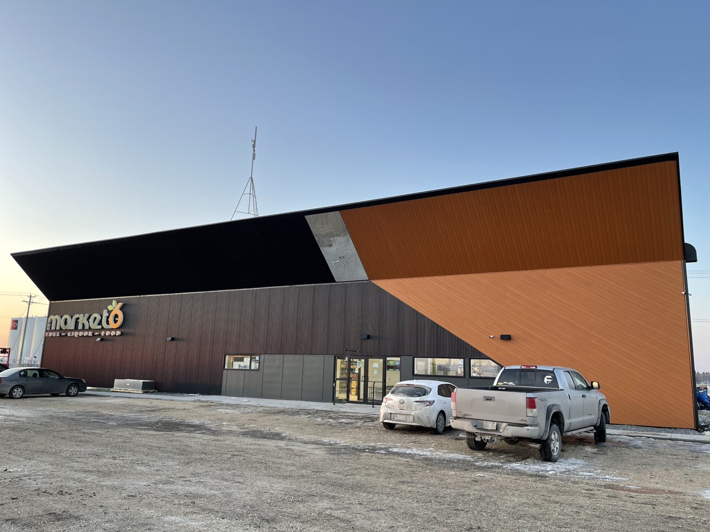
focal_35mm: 26
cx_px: 355
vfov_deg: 53.1
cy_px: 266
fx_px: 533
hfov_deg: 67.3
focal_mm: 5.1
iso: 32
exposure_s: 1/124
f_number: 1.6
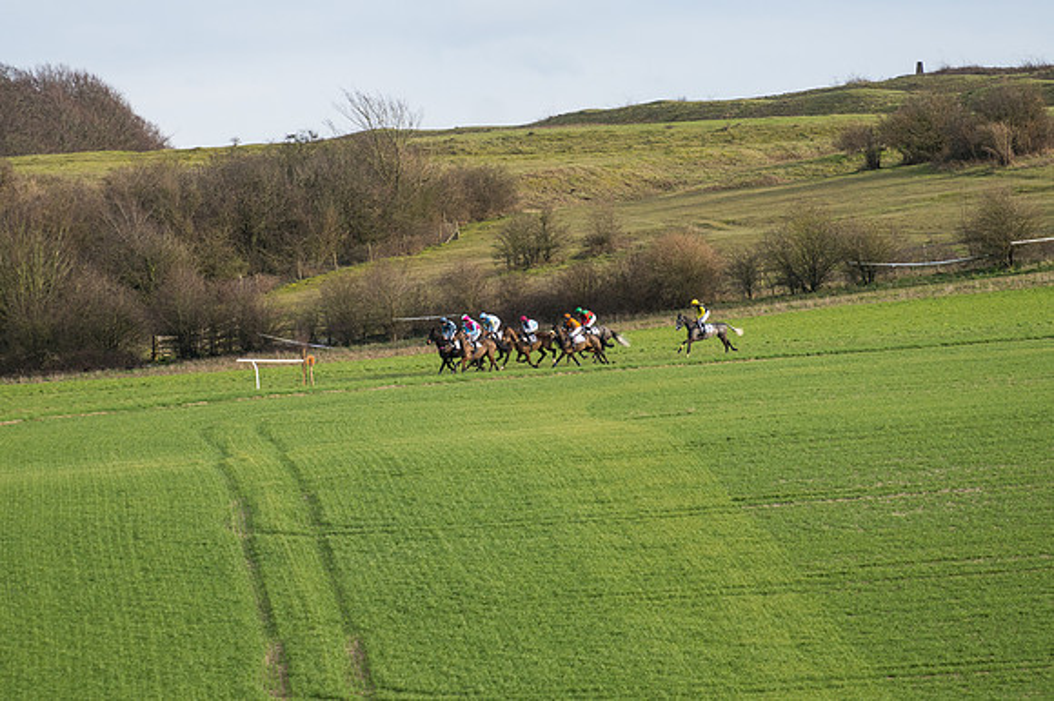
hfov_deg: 4.9
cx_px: 527
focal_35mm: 420
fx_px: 12297
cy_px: 350
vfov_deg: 3.3
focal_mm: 280
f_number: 4
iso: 400
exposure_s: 1/1600
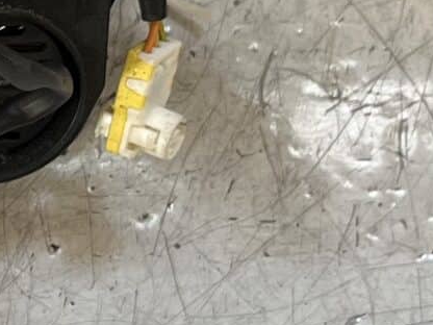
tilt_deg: -66.0
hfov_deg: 11.6
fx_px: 2001
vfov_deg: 9.2
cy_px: -20
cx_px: -305
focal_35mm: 160
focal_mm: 5.1
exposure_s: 1/121
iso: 80
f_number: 1.6
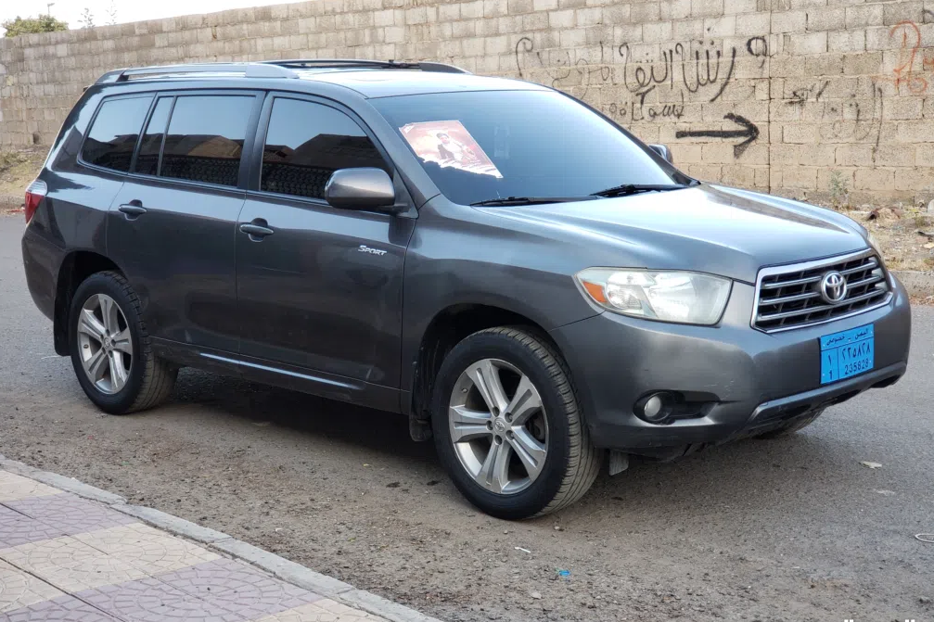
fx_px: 1427
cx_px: 463
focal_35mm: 55
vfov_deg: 24.6
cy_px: 352
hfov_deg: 36.3
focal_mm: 6
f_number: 2.4
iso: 64
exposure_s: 1/30
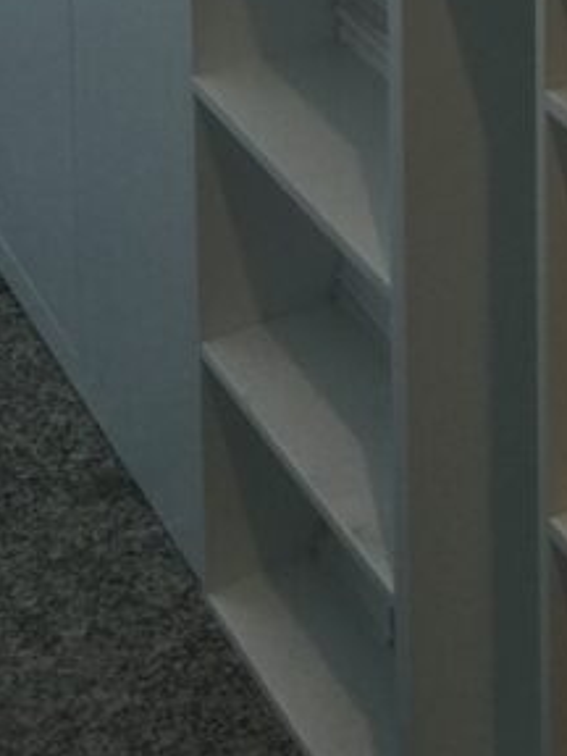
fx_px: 2249
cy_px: -583
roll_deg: +0.0
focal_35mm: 103
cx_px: 793
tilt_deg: -8.1
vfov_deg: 16.2
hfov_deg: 13.7
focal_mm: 4.15
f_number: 2.2
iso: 40
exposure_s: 1/33
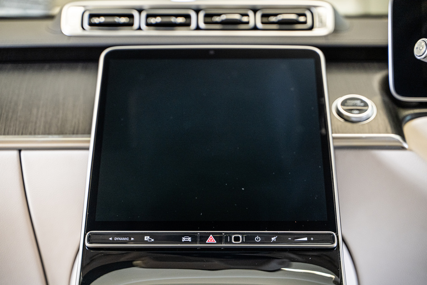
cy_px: 142
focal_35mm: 70
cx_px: 214
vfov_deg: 19.5
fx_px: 830
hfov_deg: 28.8
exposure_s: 1/160
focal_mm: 70
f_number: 2.8
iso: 1600
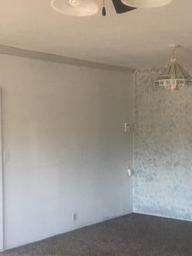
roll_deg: +1.6
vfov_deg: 34.1
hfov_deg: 26.1
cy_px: 160
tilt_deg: -3.3
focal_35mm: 56
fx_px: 413
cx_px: 99
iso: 32
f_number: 2.2
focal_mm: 4.15
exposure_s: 1/30
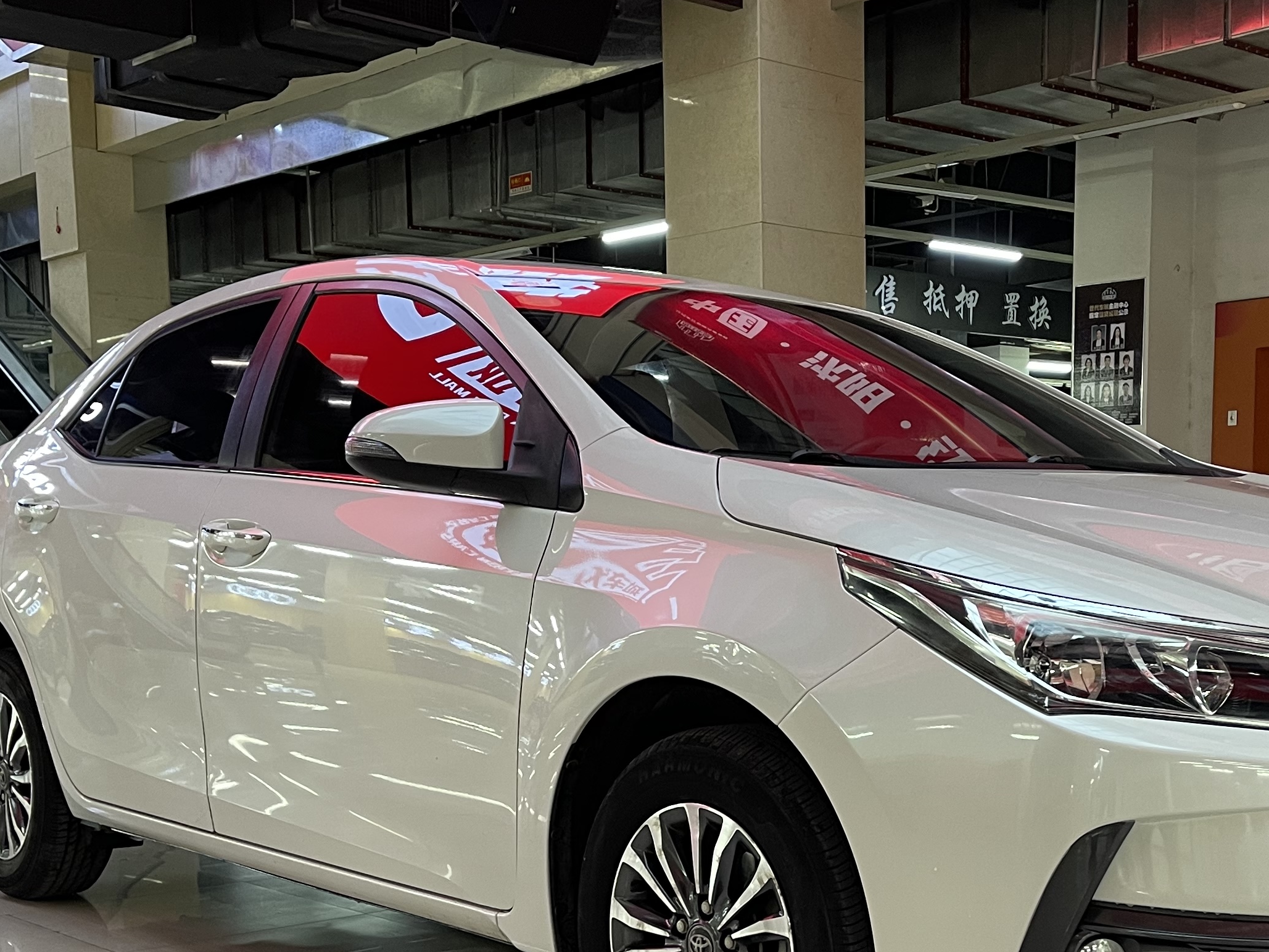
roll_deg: +0.2
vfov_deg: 29.0
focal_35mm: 49
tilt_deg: -7.2
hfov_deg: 38.6
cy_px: 771
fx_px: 1796
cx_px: 798
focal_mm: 5.1
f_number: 1.6
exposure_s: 1/60
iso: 200
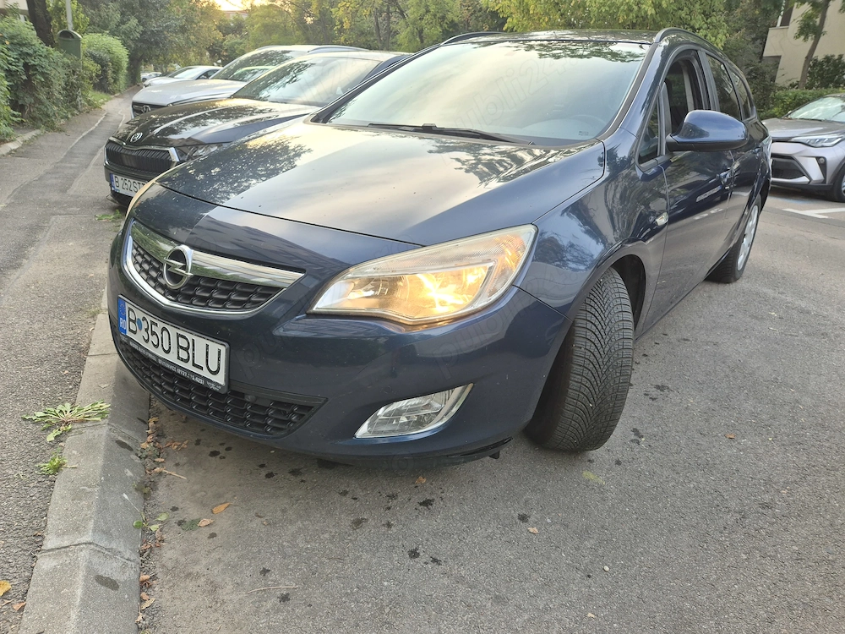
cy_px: 317
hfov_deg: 73.9
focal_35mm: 23
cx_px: 422
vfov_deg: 58.9
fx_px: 561
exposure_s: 1/180
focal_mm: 5.4
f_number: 1.8
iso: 64
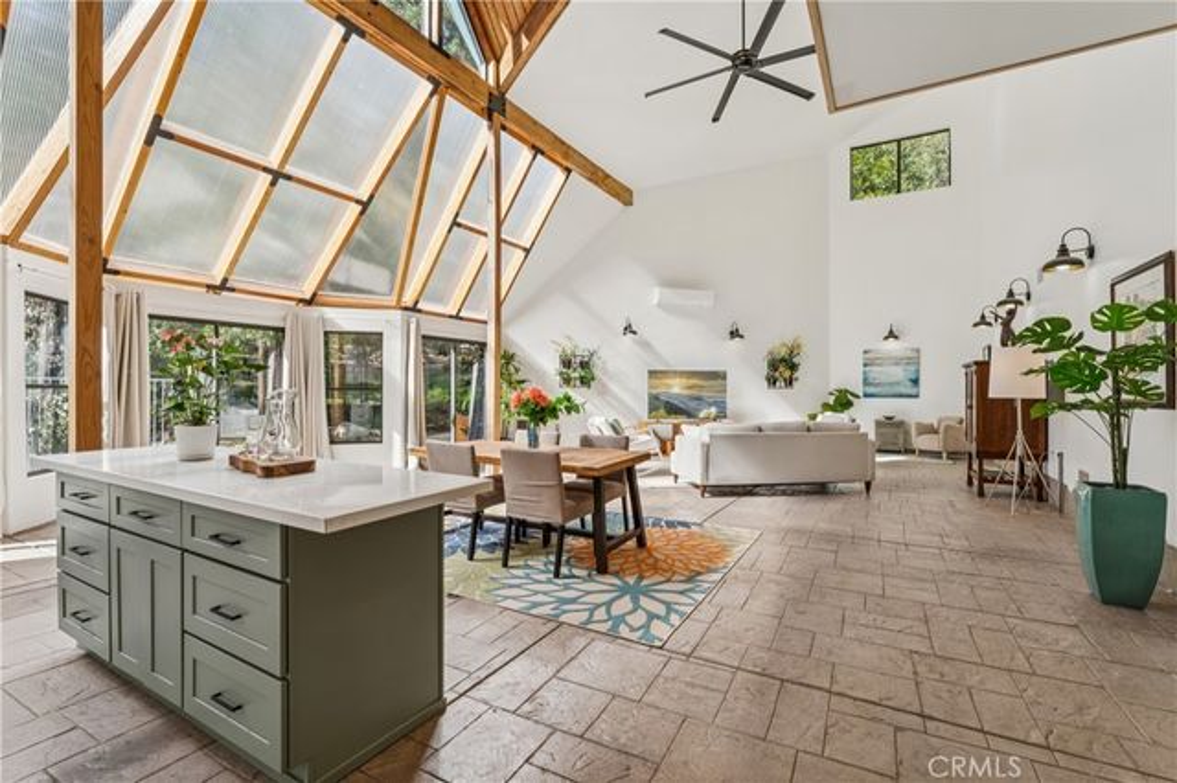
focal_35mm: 16
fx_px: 536
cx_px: 588
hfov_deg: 95.4
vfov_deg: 72.3
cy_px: 392
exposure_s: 1/25
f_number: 13
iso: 100
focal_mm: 16.4
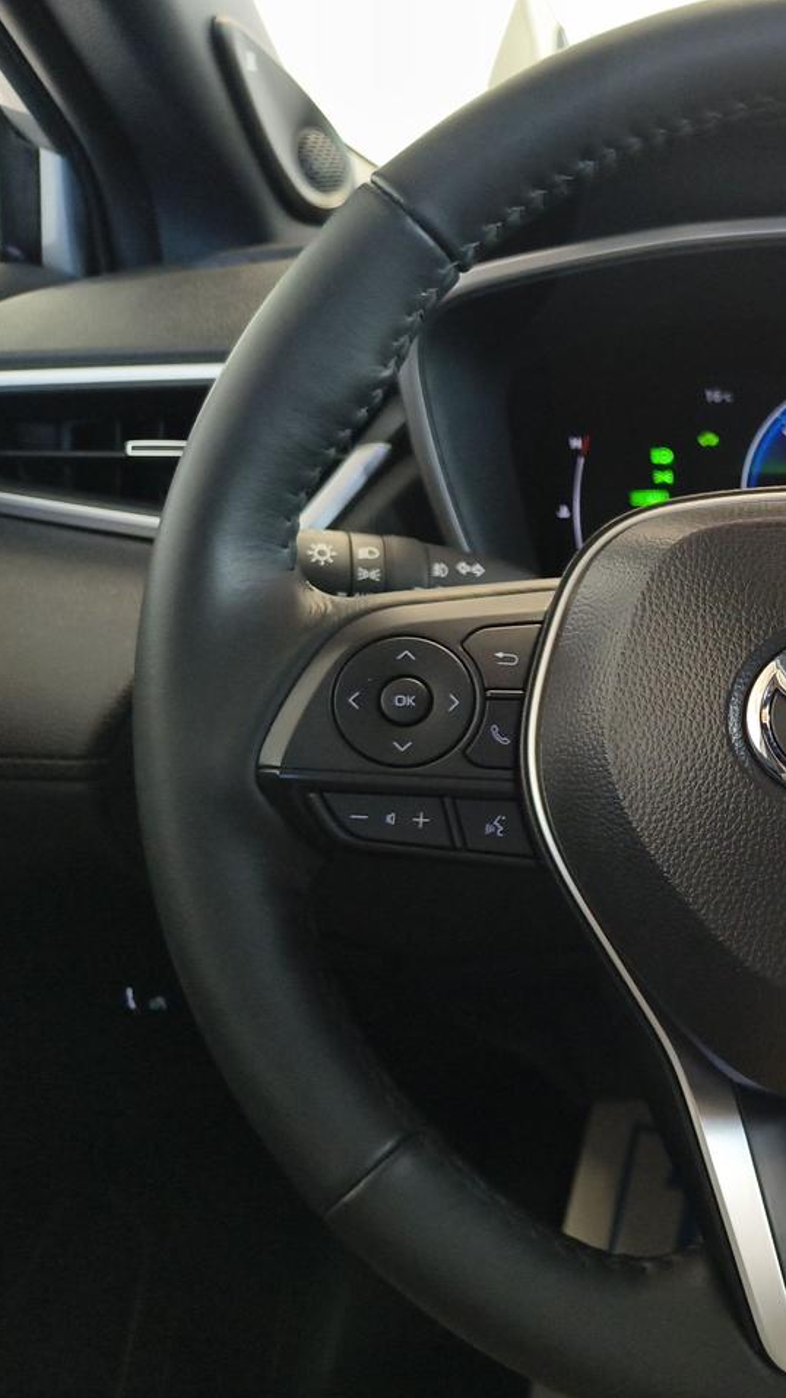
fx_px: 1296
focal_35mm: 35
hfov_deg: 30.3
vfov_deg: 56.6
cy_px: 698
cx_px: 859
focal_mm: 5.56
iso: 658
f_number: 1.8
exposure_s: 1/60
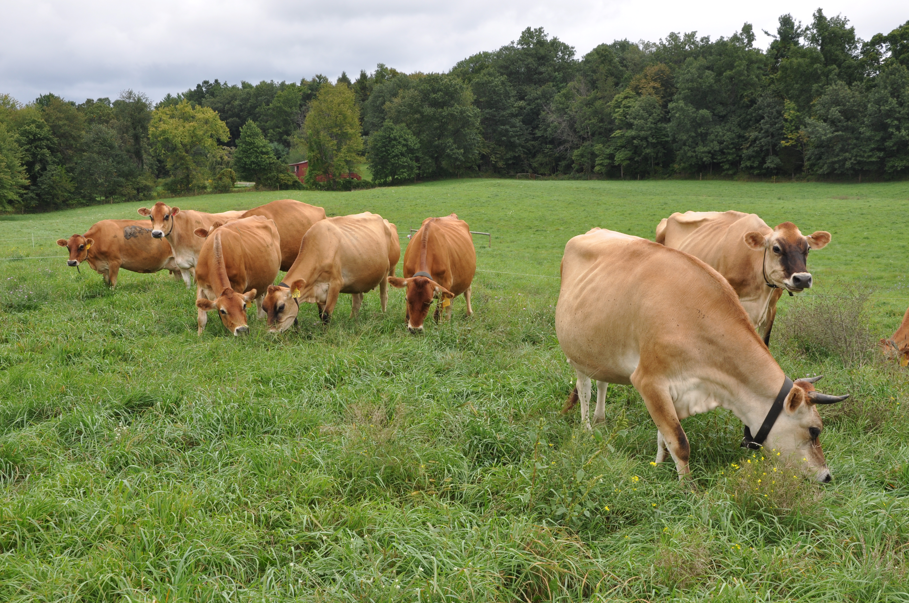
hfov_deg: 43.7
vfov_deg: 29.8
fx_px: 1135
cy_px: 302
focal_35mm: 45
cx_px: 454
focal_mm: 30
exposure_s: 1/80
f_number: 9
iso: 200
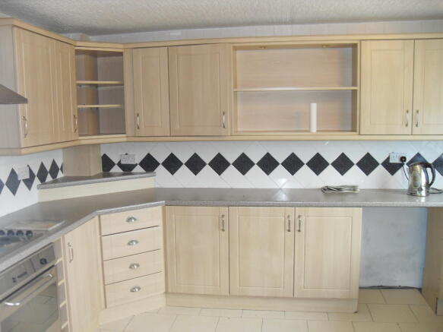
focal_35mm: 34
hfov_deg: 54.0
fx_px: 435
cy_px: 166
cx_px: 222
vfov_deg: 41.8
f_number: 2.8
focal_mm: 6.3
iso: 80
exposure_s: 1/20
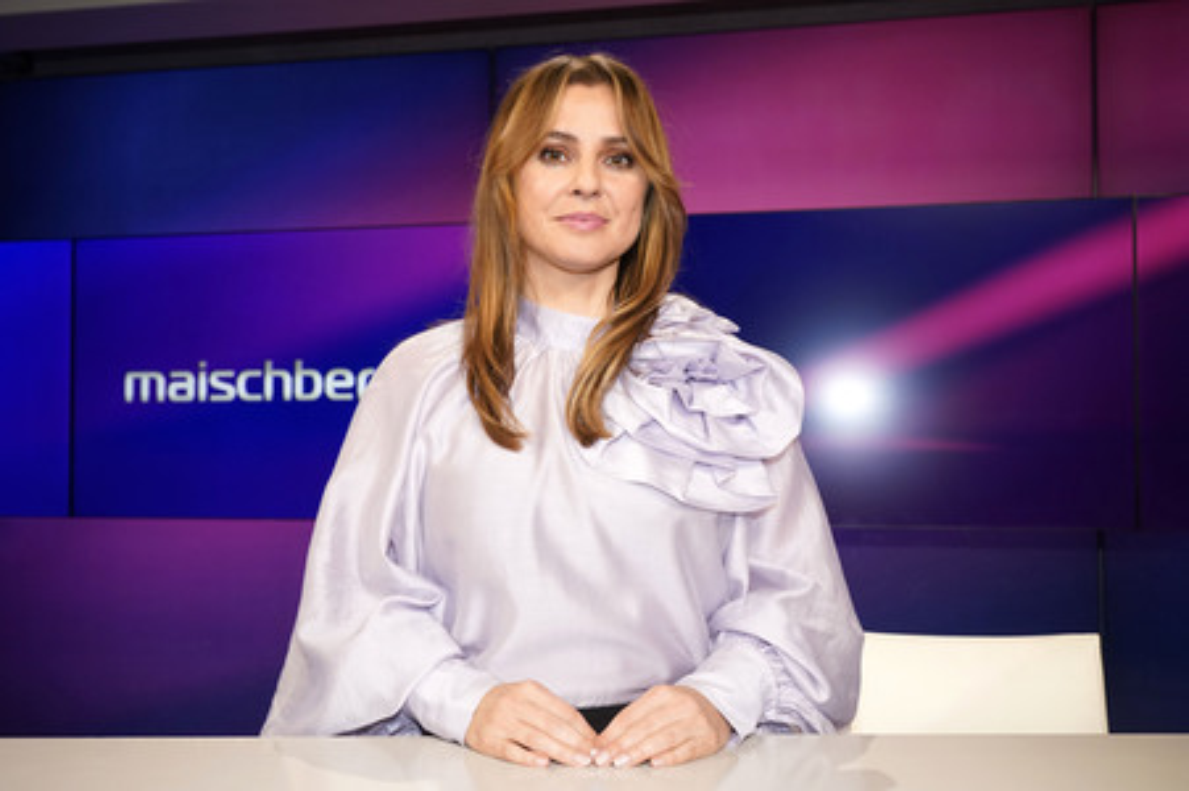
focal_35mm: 32
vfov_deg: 41.1
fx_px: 1056
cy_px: 396
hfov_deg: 58.8
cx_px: 594
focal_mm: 32
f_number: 5
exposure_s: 1/125
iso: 2000
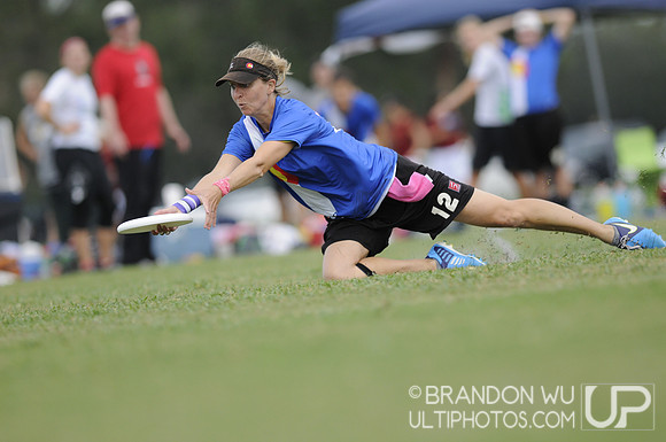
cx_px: 333
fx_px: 8313
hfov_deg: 4.6
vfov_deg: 3.0
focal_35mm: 450
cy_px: 221
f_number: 2.8
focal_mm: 300
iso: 400
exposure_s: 1/2500
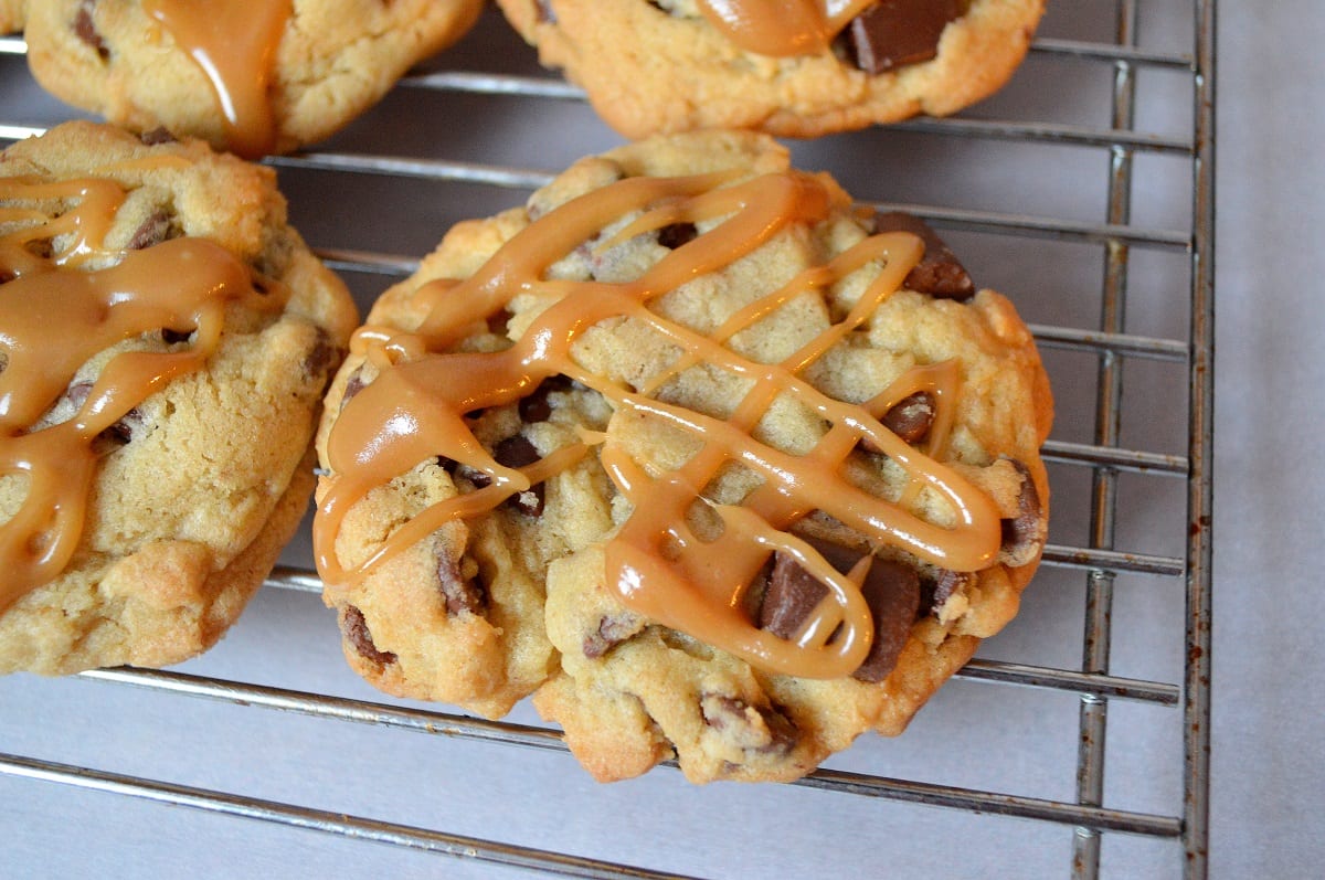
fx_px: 1544
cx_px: 662
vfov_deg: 31.8
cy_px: 440
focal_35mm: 42
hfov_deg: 46.4
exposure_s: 1/15
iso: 1800
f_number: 4.5
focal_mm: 28
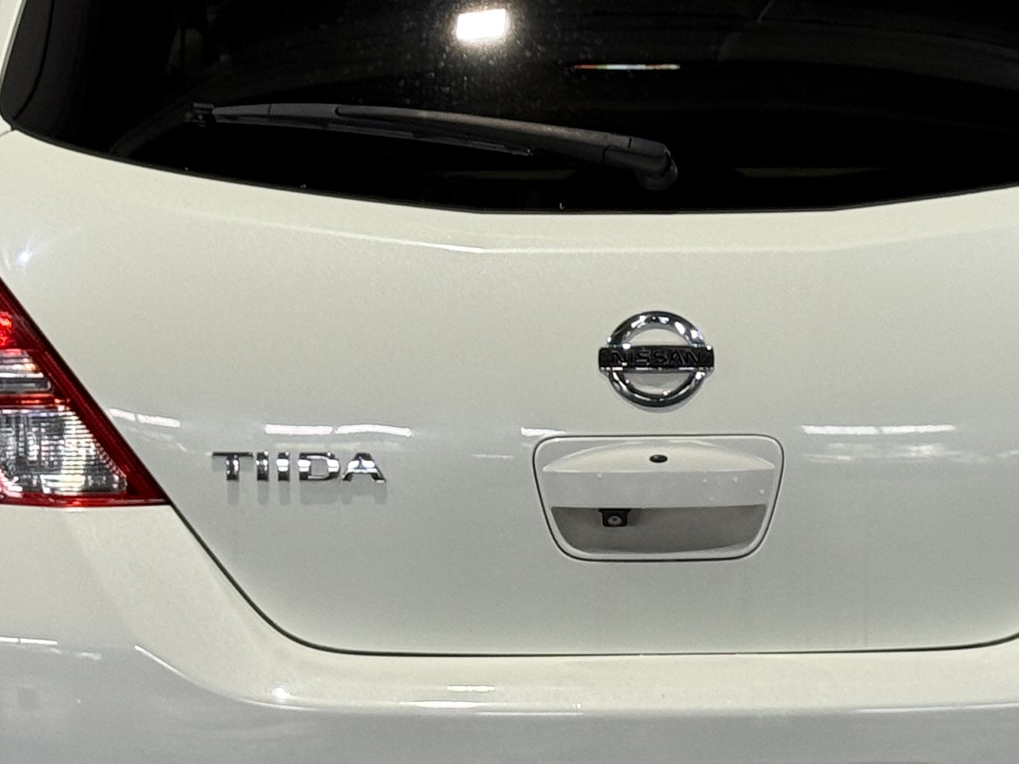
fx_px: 4268
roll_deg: +0.5
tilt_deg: -9.3
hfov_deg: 13.6
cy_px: 357
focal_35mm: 145
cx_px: 667
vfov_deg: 10.2
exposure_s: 1/60
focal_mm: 6.76
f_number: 1.78
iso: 64
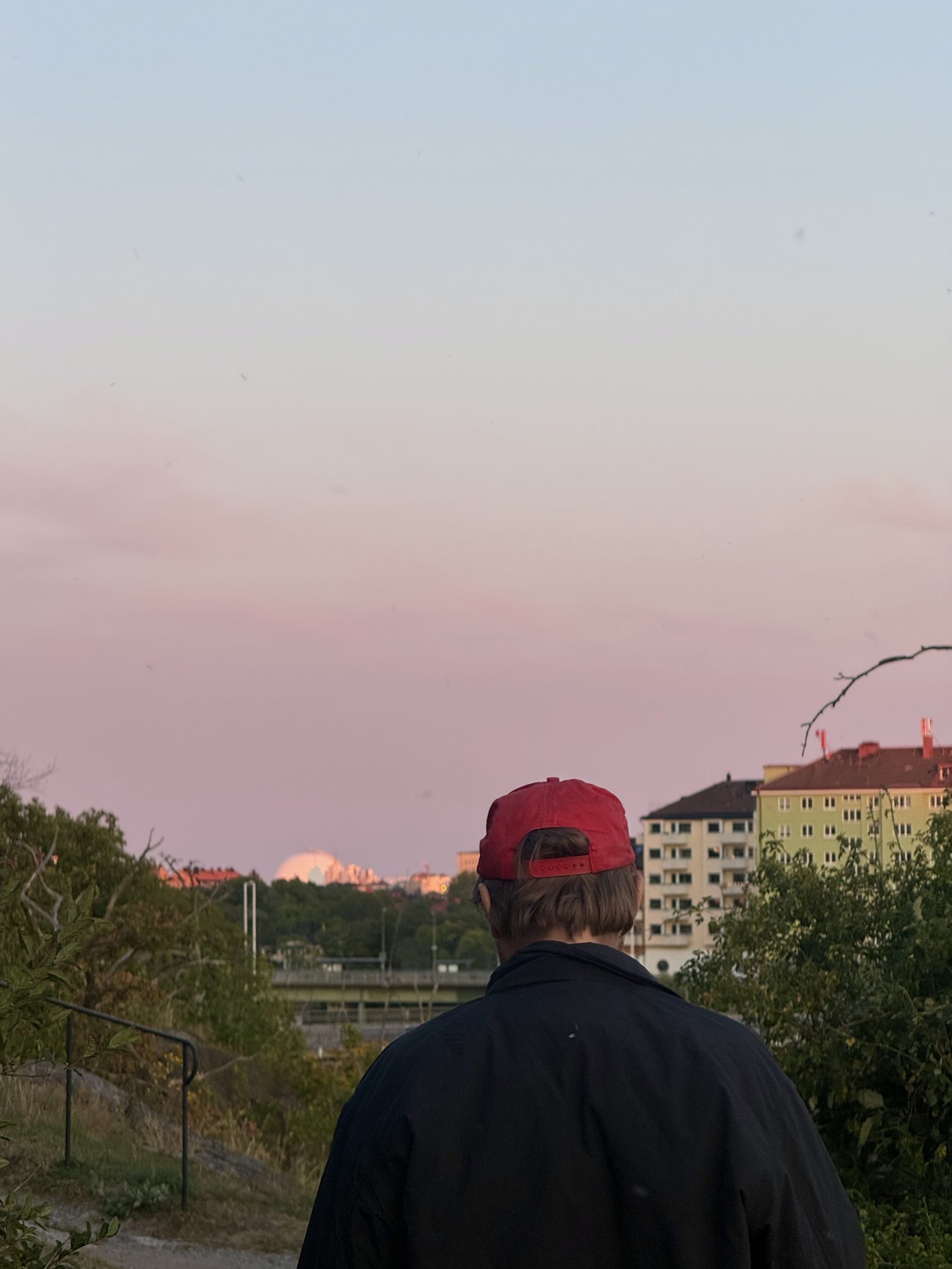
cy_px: 639
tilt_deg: +5.6
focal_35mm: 121
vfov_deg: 16.3
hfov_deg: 12.2
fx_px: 4437
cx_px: 474
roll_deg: +0.0
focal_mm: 15.66
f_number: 2.8
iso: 50
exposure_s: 1/99
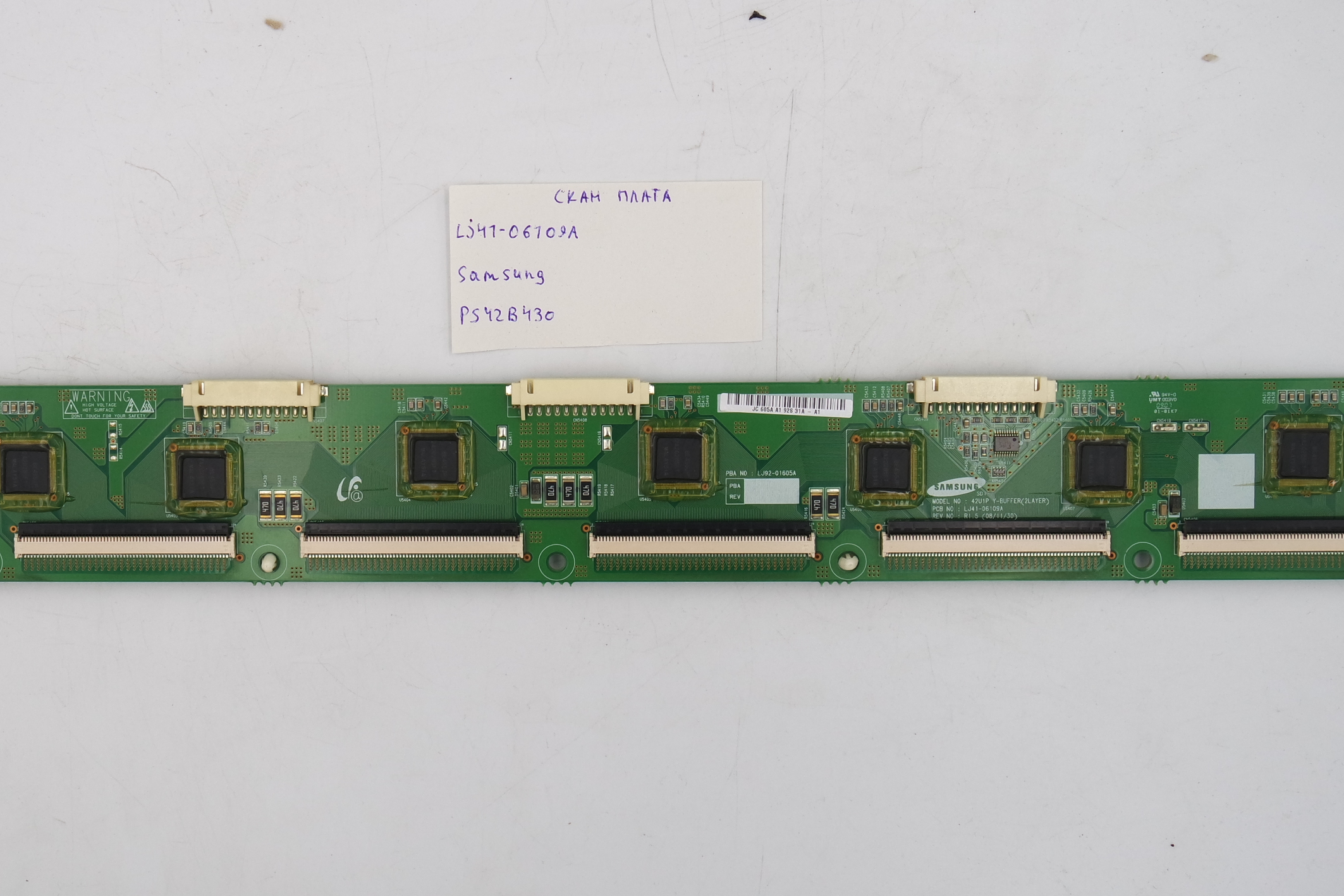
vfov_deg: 27.4
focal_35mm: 49
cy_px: 317
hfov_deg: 40.2
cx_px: 566
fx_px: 1829
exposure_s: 1/100
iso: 160
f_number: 5.6
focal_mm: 13
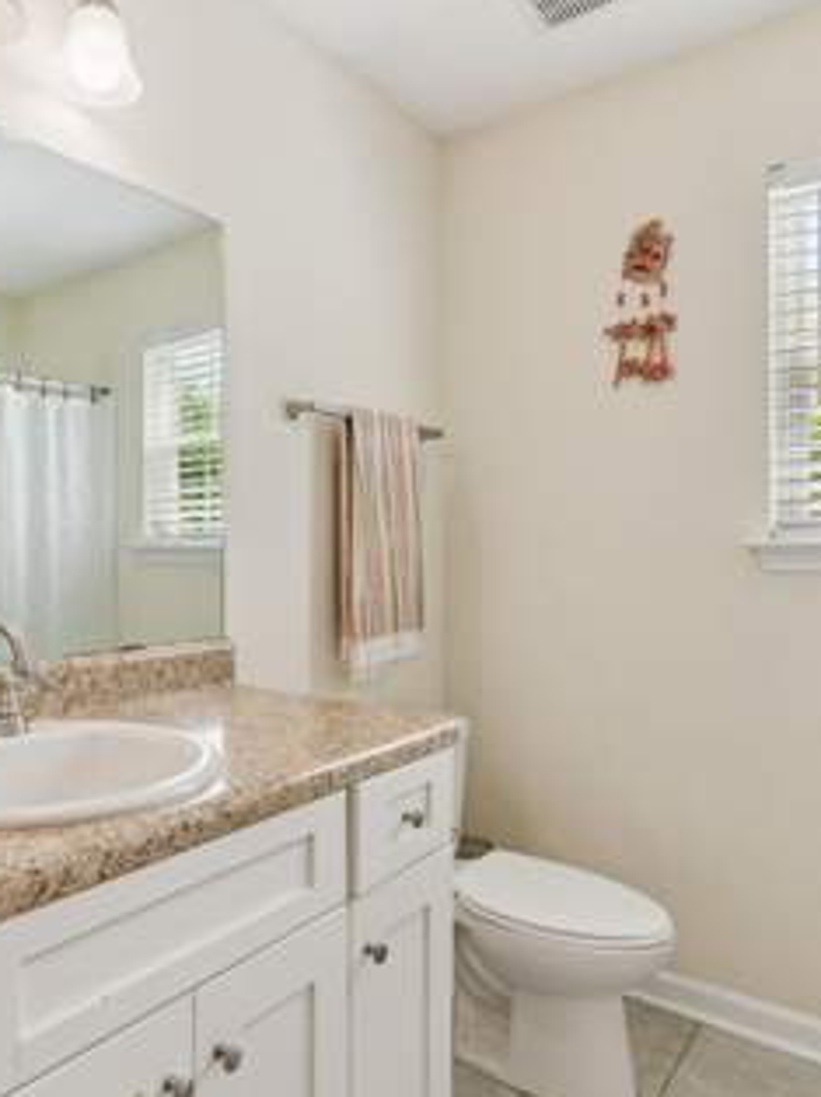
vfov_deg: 69.4
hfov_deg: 53.9
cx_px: 286
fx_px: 792
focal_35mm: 25
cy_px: 548
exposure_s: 1/50
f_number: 8
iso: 250
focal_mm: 17
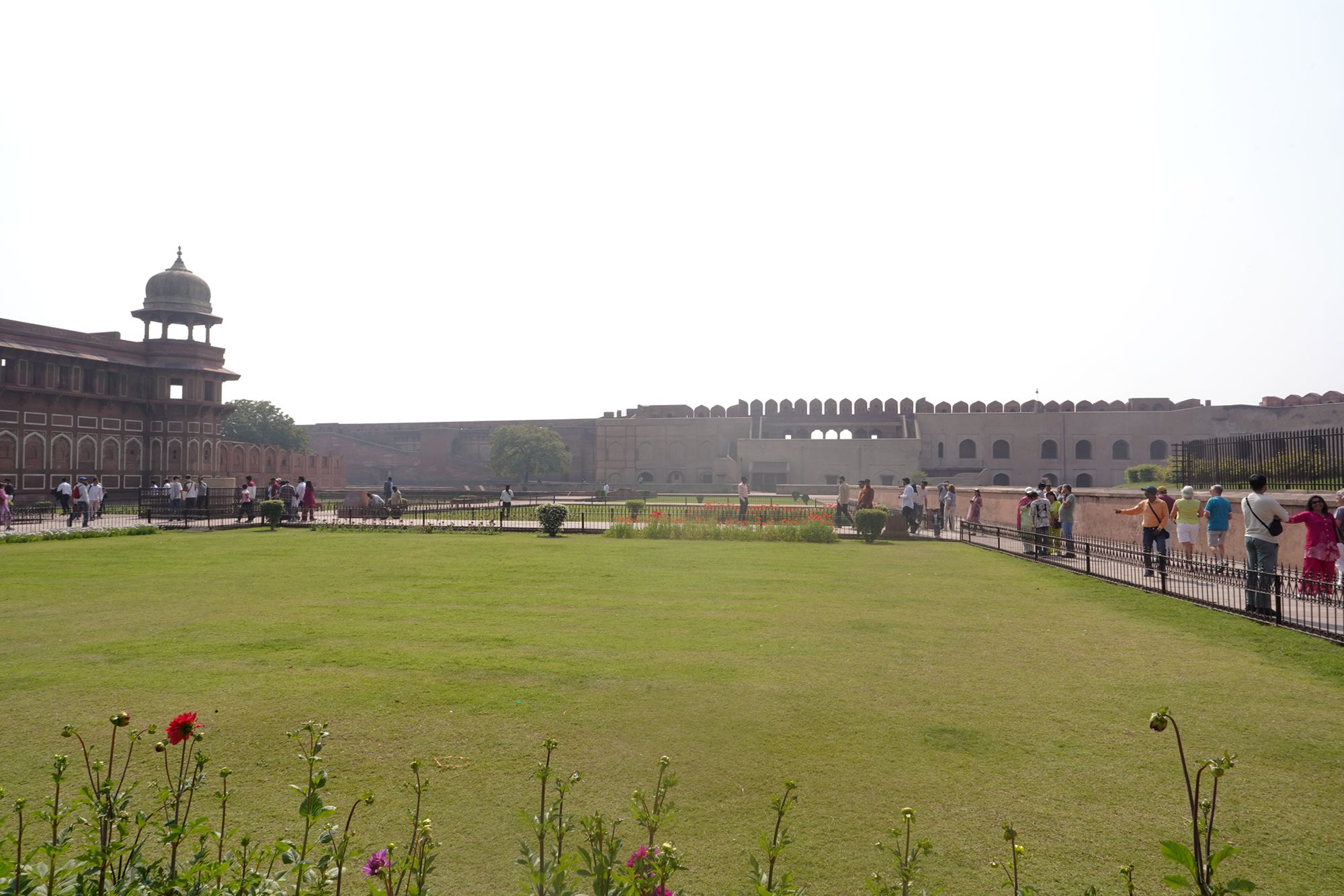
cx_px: 672
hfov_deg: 73.7
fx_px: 896
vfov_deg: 53.1
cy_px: 448
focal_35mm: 24
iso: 250
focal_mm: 24
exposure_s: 1/100
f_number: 22
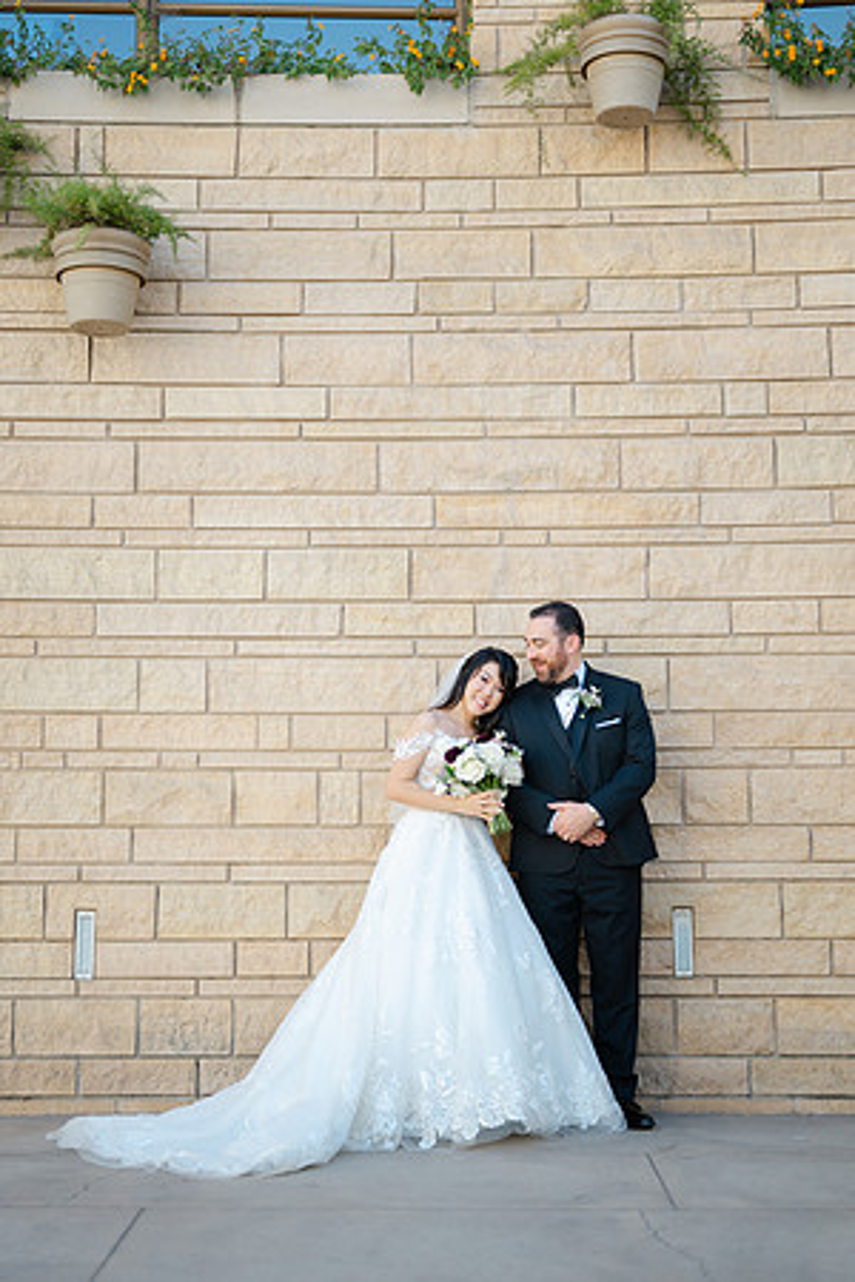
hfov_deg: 27.0
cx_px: 428
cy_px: 641
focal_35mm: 50
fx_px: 1781
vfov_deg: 39.6
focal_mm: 50
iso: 64
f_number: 2
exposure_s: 1/640
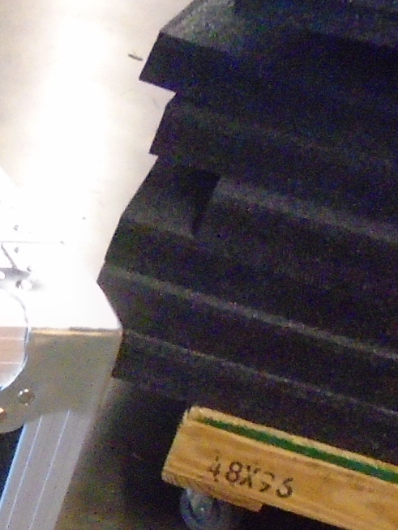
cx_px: -476
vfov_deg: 18.1
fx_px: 1578
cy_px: 642
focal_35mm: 103
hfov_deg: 12.2
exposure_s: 1/20
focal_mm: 4.6
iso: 800
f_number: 3.2
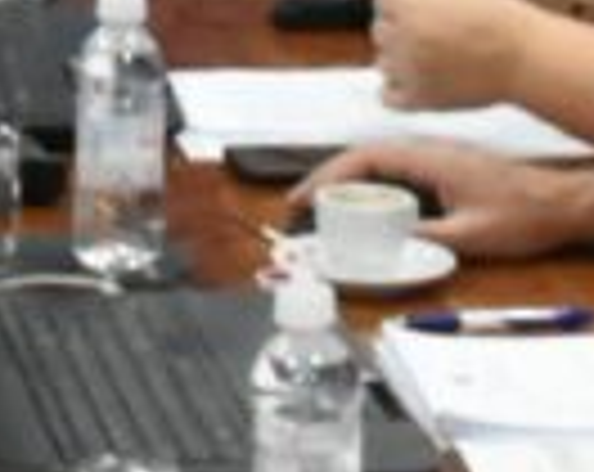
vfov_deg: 5.2
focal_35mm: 297
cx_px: -454
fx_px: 5210
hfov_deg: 6.4
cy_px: -133
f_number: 8
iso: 8000
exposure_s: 1/125
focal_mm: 26
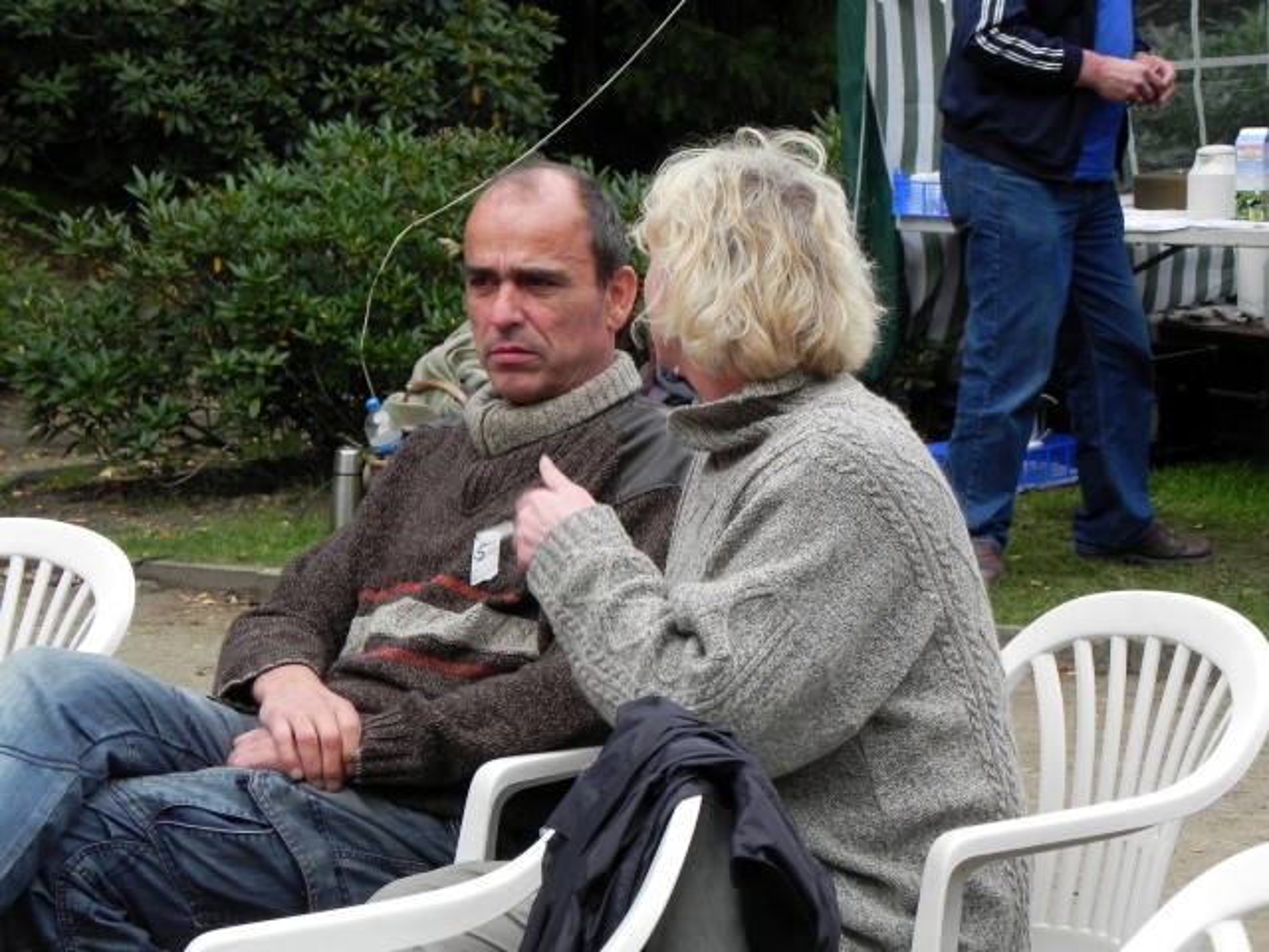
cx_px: 634
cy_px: 476
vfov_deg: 11.5
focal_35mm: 129
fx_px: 4729
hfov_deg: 15.3
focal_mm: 23
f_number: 4.5
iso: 160
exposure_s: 1/93.8
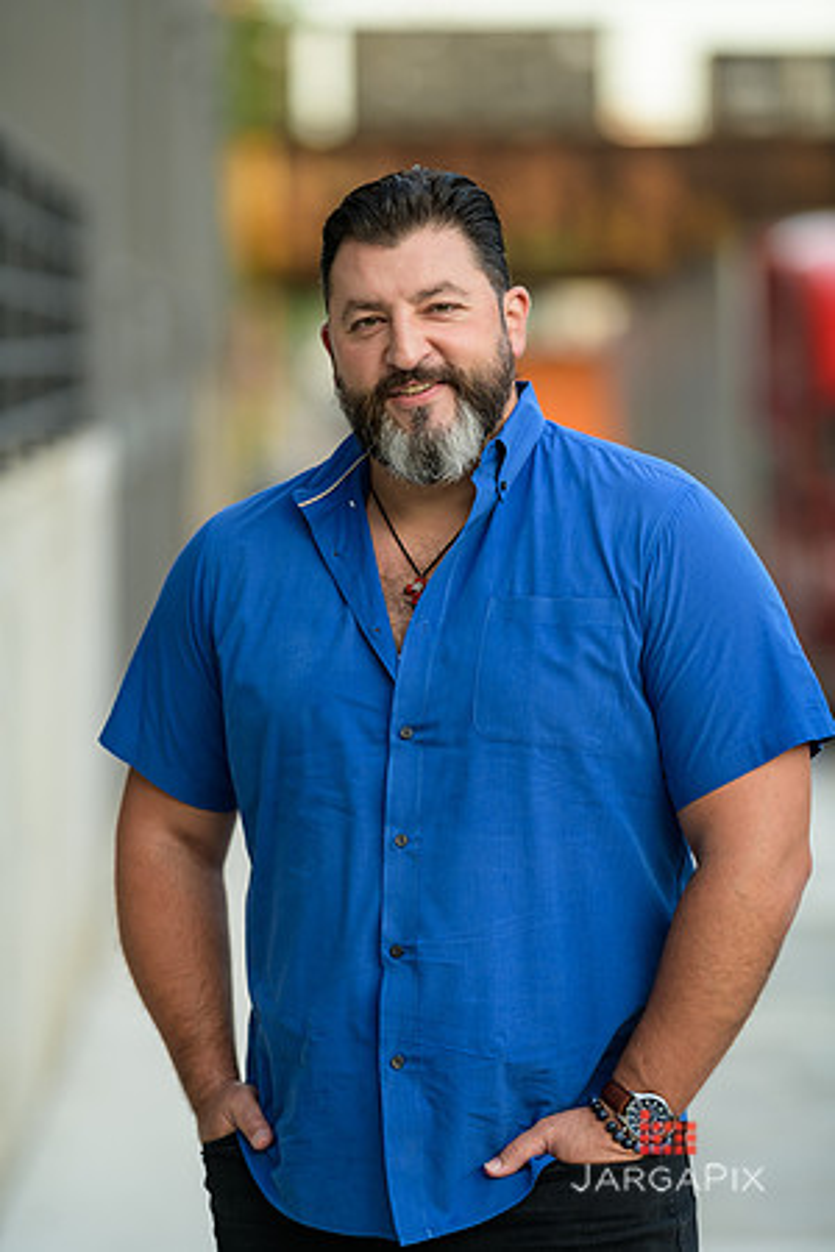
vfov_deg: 15.2
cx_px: 418
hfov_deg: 10.2
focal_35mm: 135
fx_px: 4697
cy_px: 626
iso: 200
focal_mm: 135
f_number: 2
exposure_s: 1/250
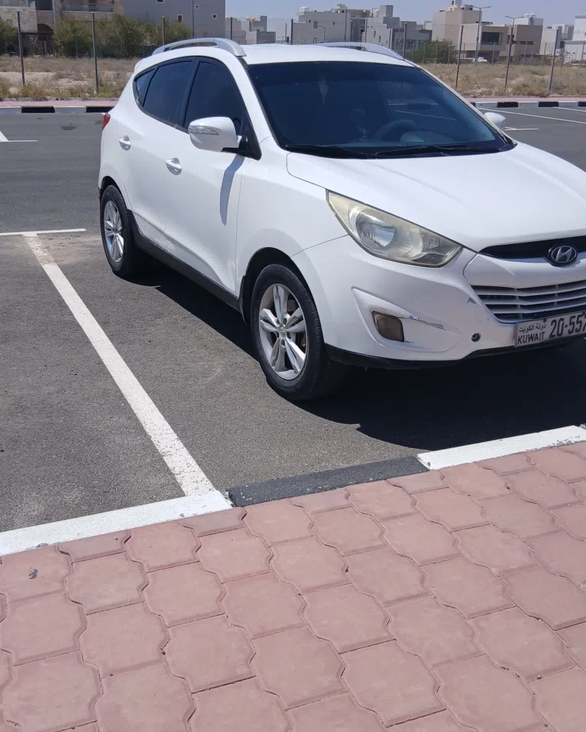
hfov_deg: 42.1
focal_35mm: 35
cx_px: 255
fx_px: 759
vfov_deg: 51.5
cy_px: 349
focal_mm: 3.98
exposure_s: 1/1127
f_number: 1.8
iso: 20
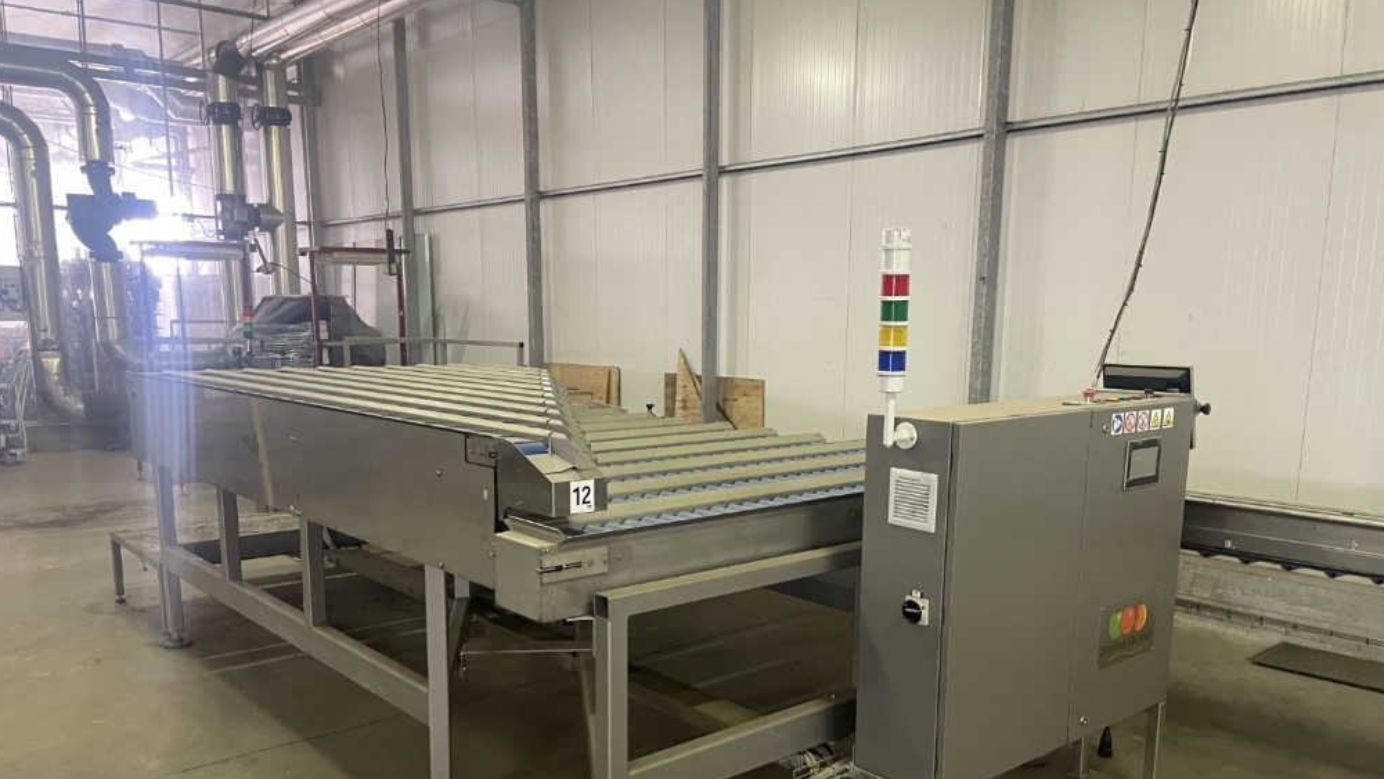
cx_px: 691
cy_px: 505
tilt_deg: -9.3
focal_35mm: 29
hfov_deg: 66.1
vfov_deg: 39.8
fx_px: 1064
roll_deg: -1.4
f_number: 1.6
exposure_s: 1/50
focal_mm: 4.2
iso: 400
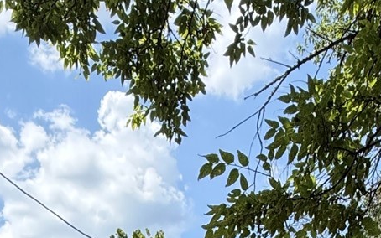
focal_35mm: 67
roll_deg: +0.5
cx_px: 260
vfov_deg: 14.5
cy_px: 535
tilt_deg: -3.2
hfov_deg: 30.4
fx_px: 696
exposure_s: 1/770
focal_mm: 2.22
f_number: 2.2
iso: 32
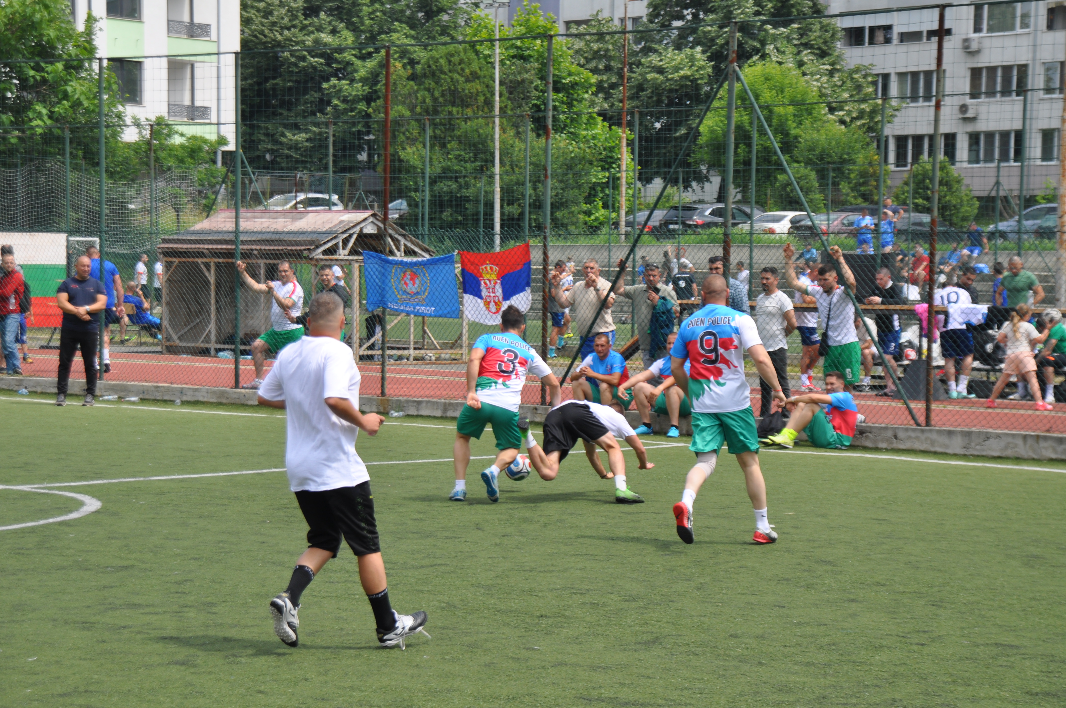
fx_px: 2928
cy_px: 354
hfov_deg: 20.6
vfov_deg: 13.8
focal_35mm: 99
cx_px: 533
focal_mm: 66
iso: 200
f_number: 5.6
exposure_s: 1/500
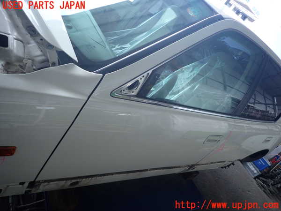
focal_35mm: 25
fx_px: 203
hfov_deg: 69.4
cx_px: 140
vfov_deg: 54.9
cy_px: 106
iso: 160
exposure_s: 1/125
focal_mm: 4.5
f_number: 2
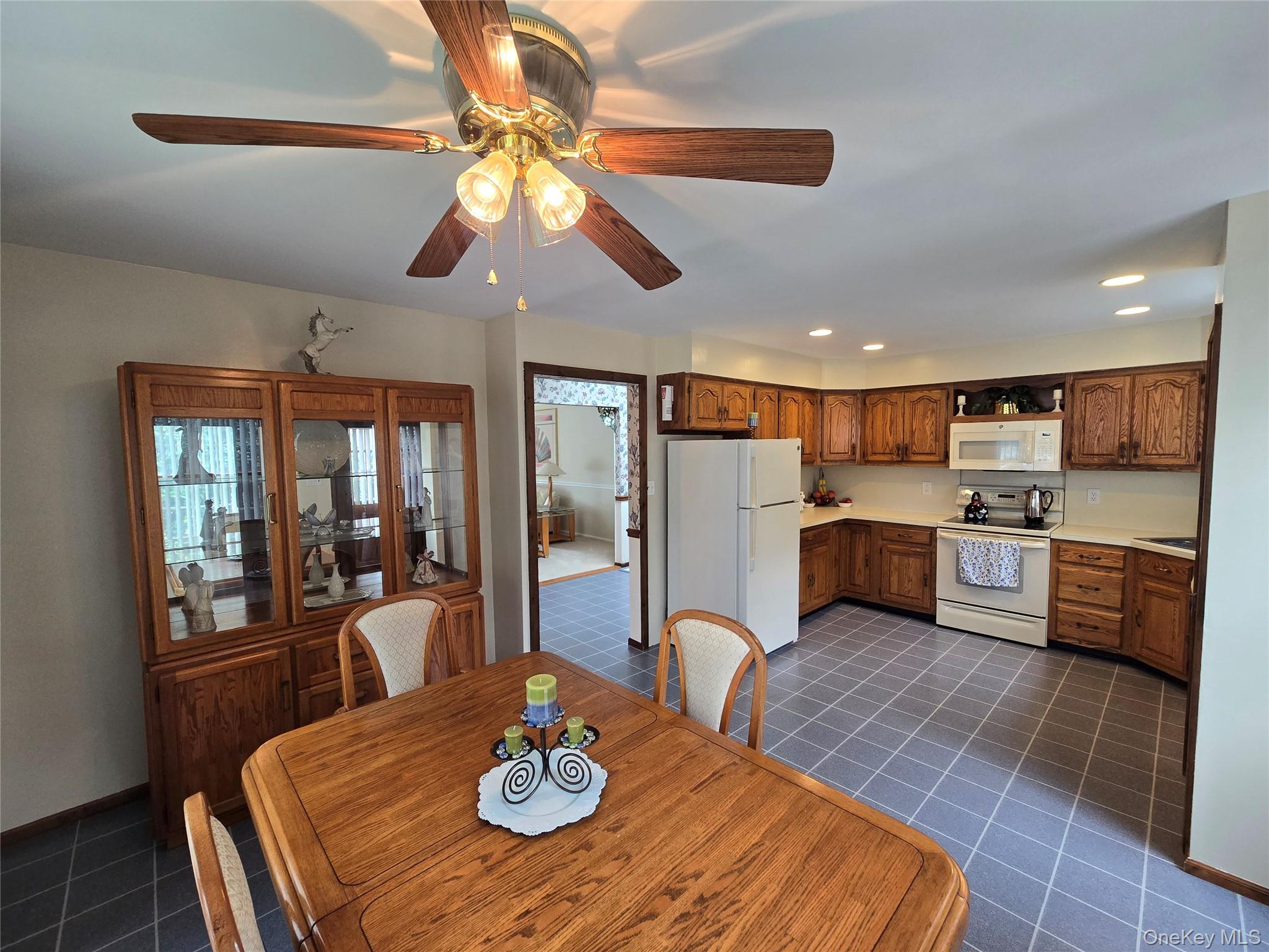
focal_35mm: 13
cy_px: 476
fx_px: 477
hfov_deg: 106.2
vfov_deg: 89.9
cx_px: 634
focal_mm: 2.2
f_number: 2.2
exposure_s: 1/60
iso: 160
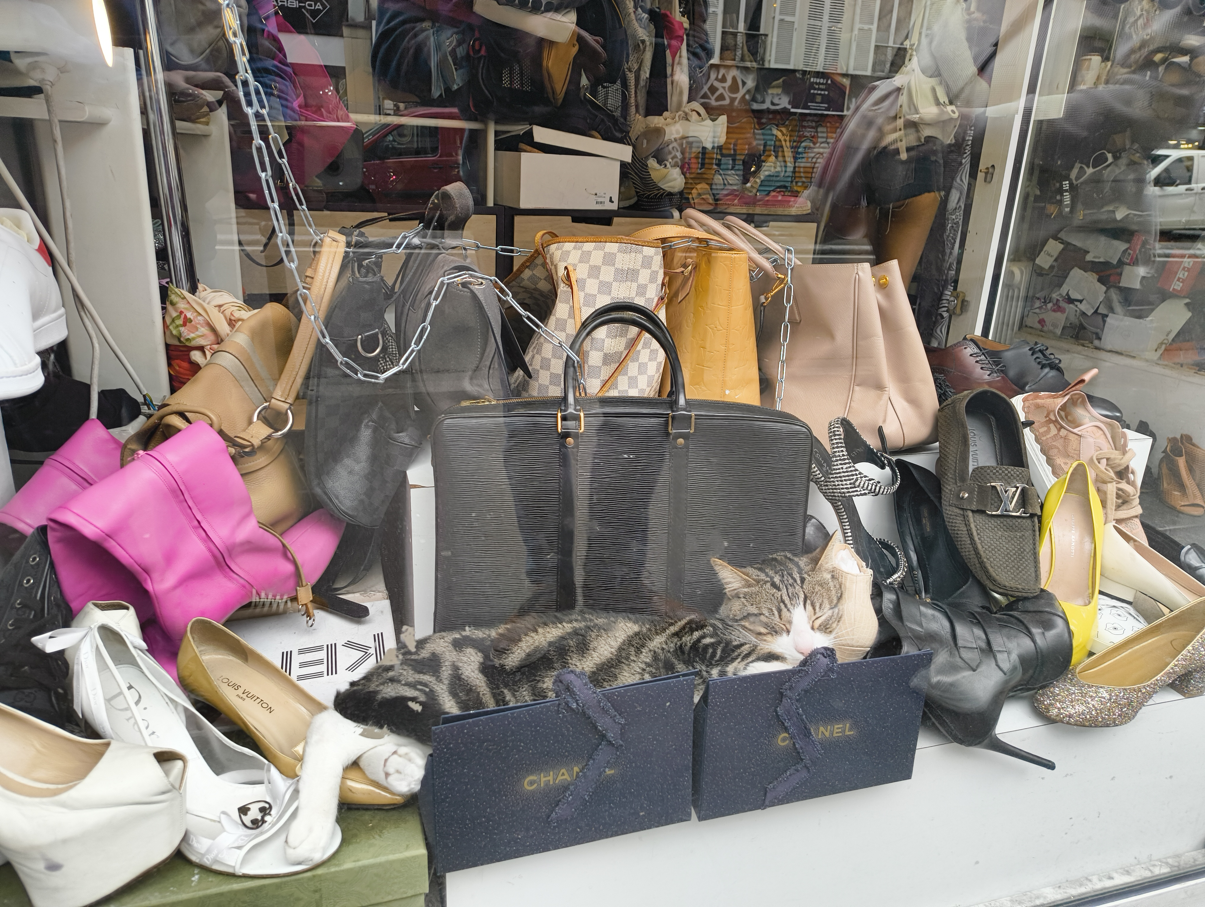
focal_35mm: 24
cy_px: 454
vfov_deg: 56.9
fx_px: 837
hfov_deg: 71.5
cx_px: 602
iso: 100
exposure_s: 1/268
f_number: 1.87
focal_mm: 5.56
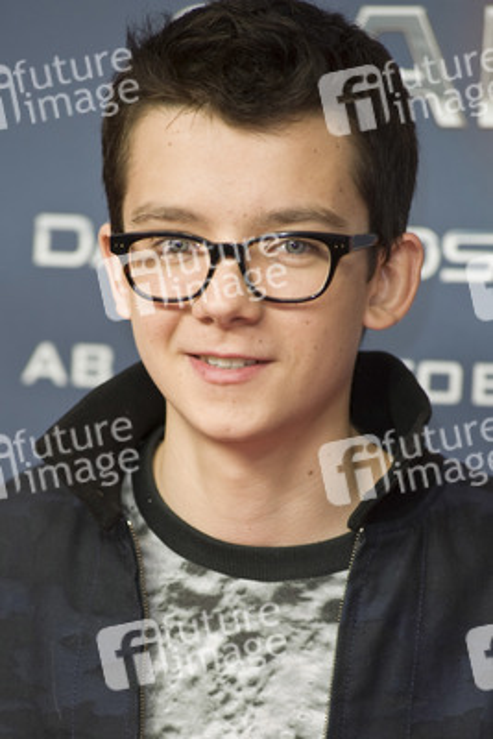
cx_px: 246
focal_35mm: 200
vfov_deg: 10.3
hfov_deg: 6.9
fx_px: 4104
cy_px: 370
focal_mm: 200
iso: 1000
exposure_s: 1/125
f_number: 5
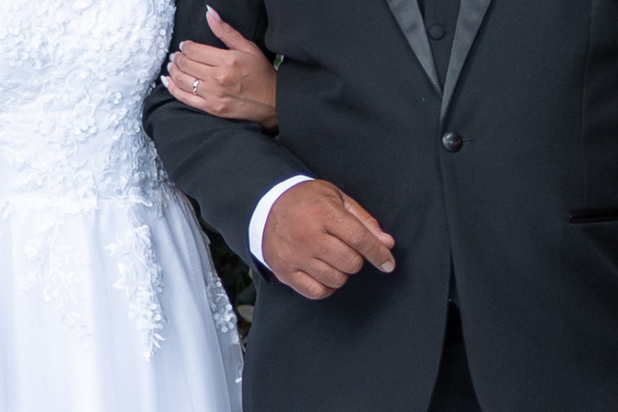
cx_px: -371
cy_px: -16
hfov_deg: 9.6
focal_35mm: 208
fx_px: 3570
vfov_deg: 6.6
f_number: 1.4
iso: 640
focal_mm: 35
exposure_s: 1/400
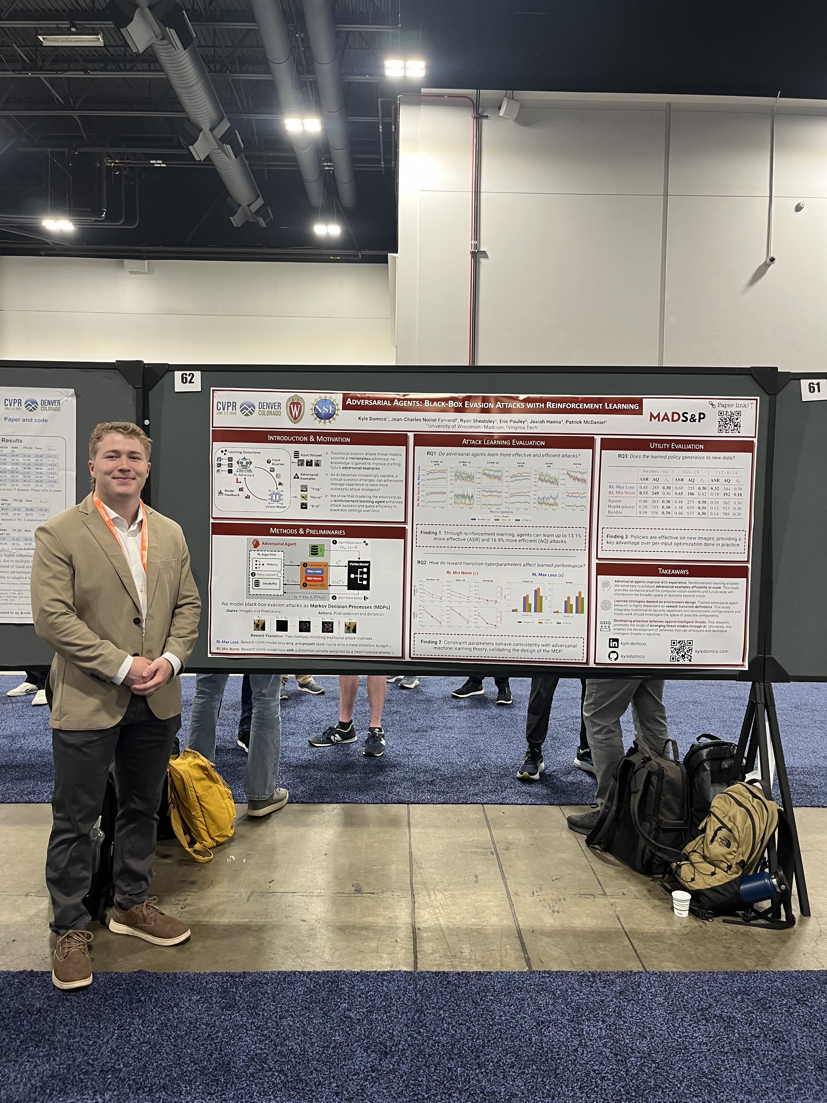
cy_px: 552
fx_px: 828
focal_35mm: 26
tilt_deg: -1.8
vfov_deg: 67.3
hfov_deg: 53.1
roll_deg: -0.5
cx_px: 414
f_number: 1.6
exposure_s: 1/60
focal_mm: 5.1
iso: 80
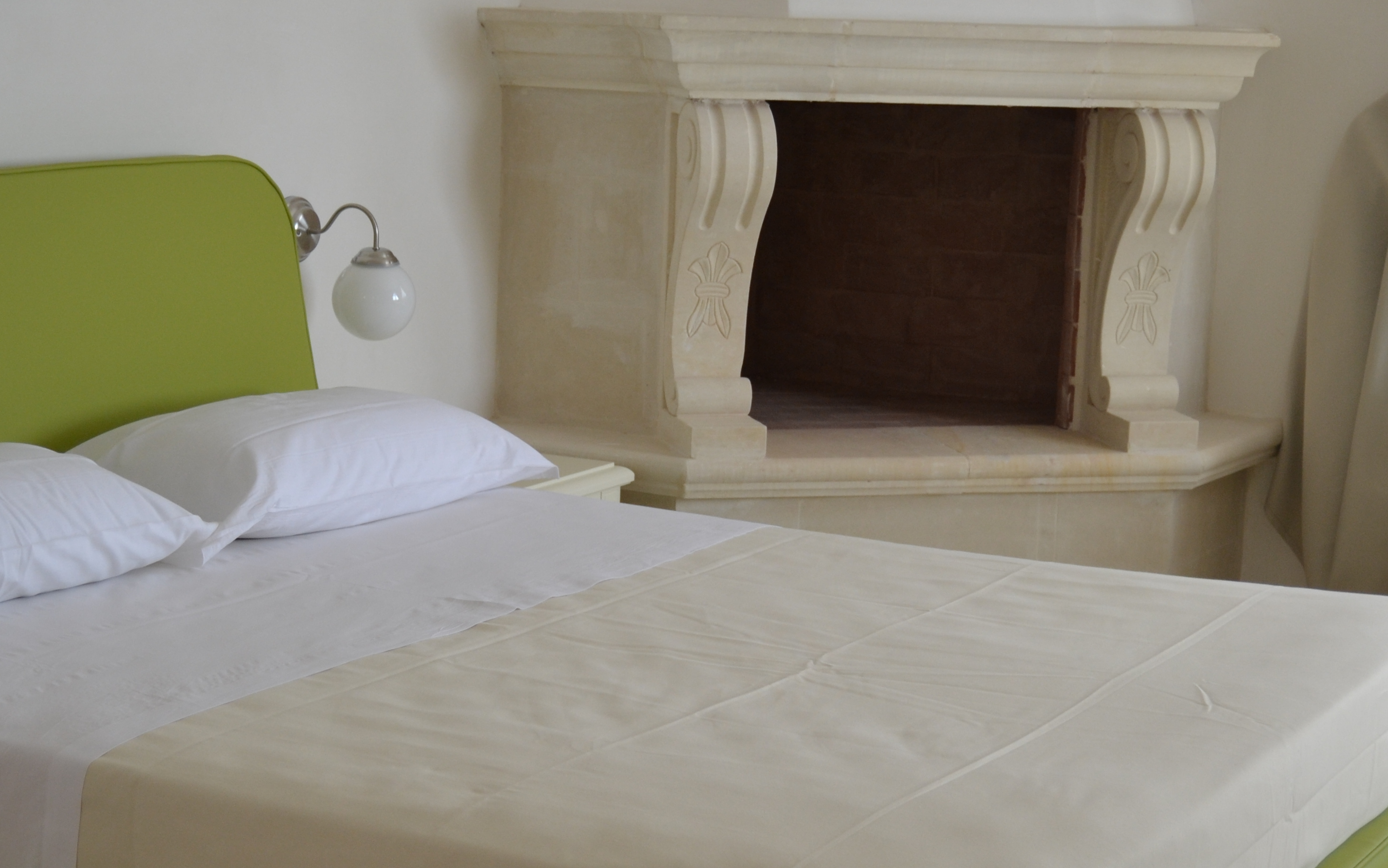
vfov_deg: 18.1
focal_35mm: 72
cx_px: 659
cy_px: 462
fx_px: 2724
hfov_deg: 28.6
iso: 400
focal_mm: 30
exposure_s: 1/100
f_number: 5
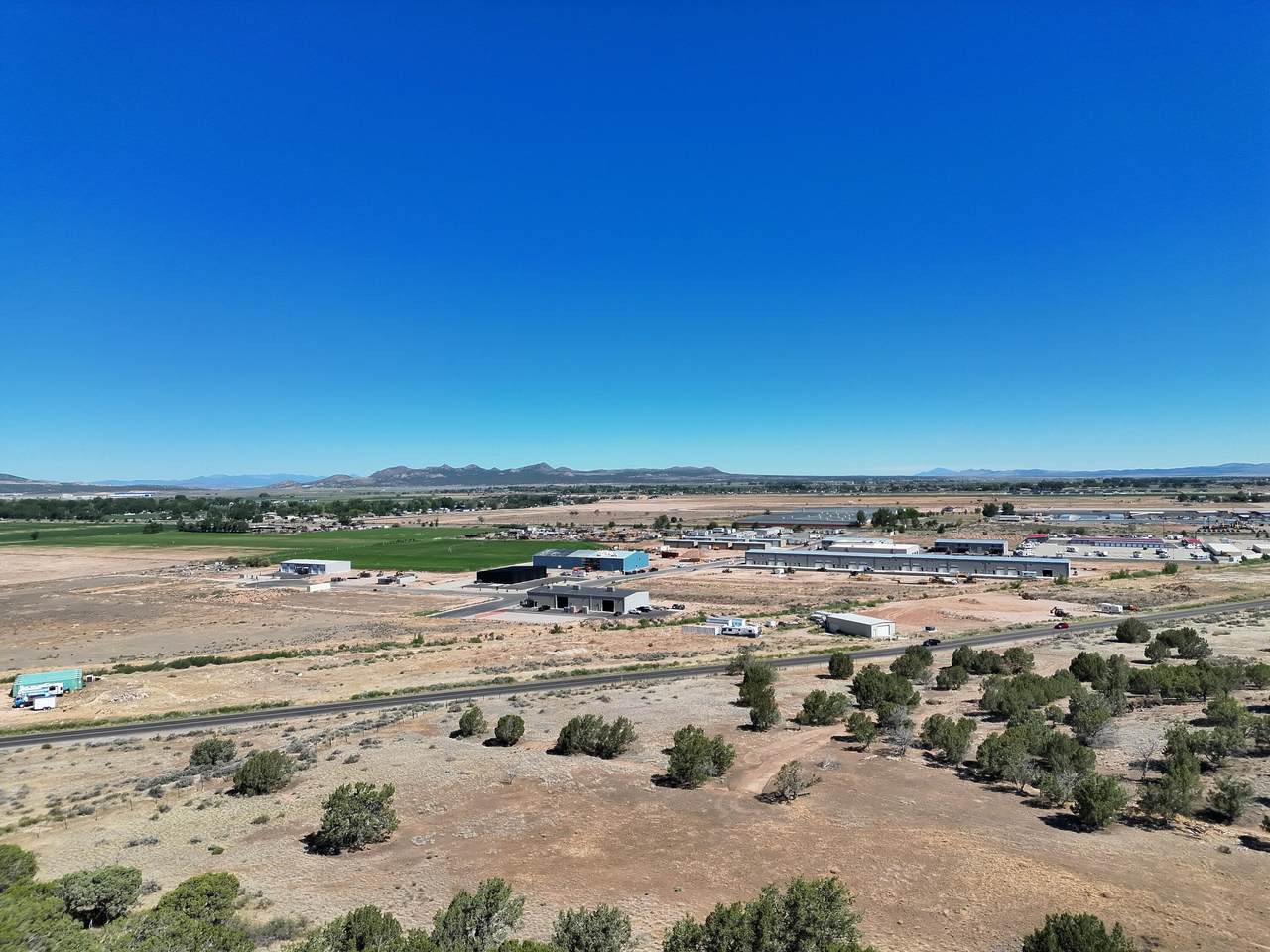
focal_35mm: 24
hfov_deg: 71.6
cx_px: 635
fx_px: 881
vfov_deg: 56.8
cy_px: 476
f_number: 1.7
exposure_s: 1/5000
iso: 130
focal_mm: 6.72
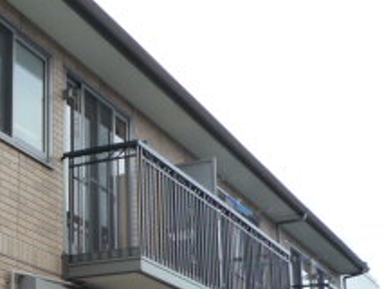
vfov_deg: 19.3
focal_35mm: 75
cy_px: 253
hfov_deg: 24.6
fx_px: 832
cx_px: -16
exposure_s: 1/320
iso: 160
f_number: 2.8
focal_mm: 4.4
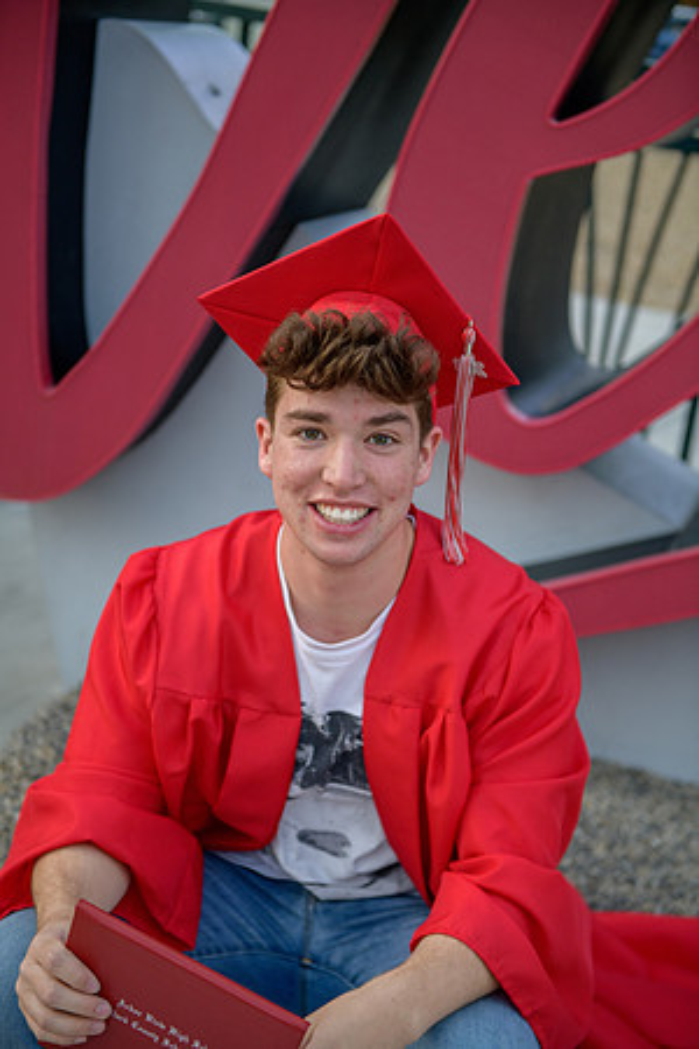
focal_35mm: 60
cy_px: 524
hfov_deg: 22.6
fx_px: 1747
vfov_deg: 33.4
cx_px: 350
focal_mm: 60
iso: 250
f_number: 2.8
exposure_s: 1/400
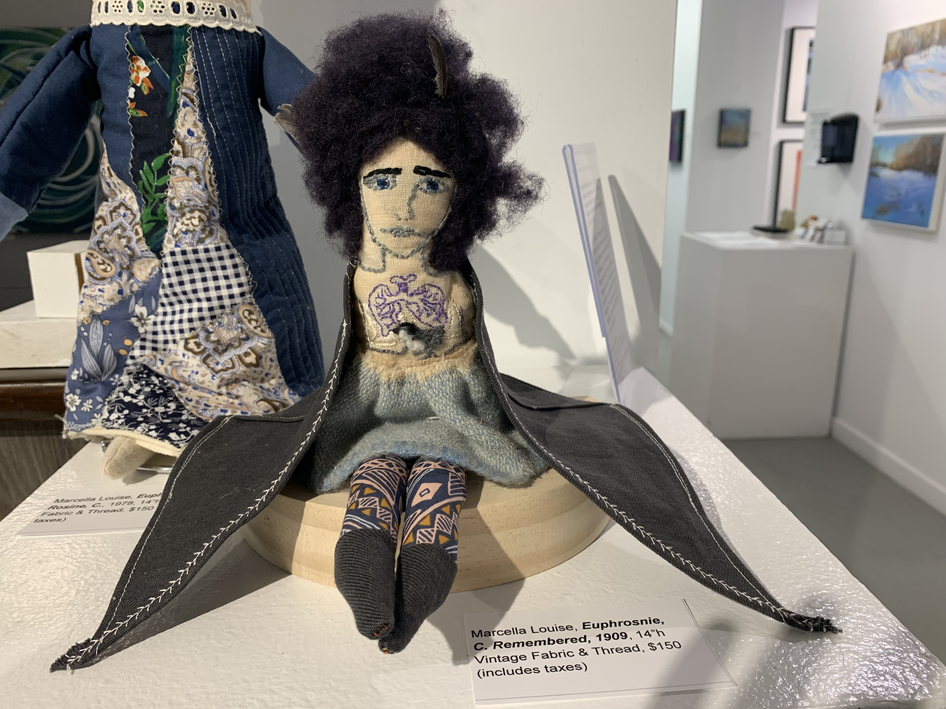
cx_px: 473
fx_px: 711
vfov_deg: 53.1
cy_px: 354
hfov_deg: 67.3
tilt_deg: -15.9
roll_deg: +1.3
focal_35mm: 26
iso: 100
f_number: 1.8
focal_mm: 4.25
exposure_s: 1/60
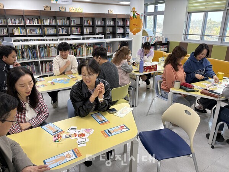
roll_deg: -0.3
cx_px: 114
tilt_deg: -19.3
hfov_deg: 67.3
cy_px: 86
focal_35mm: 26
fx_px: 172
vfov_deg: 53.1
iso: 100
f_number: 1.6
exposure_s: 1/120
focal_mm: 5.96
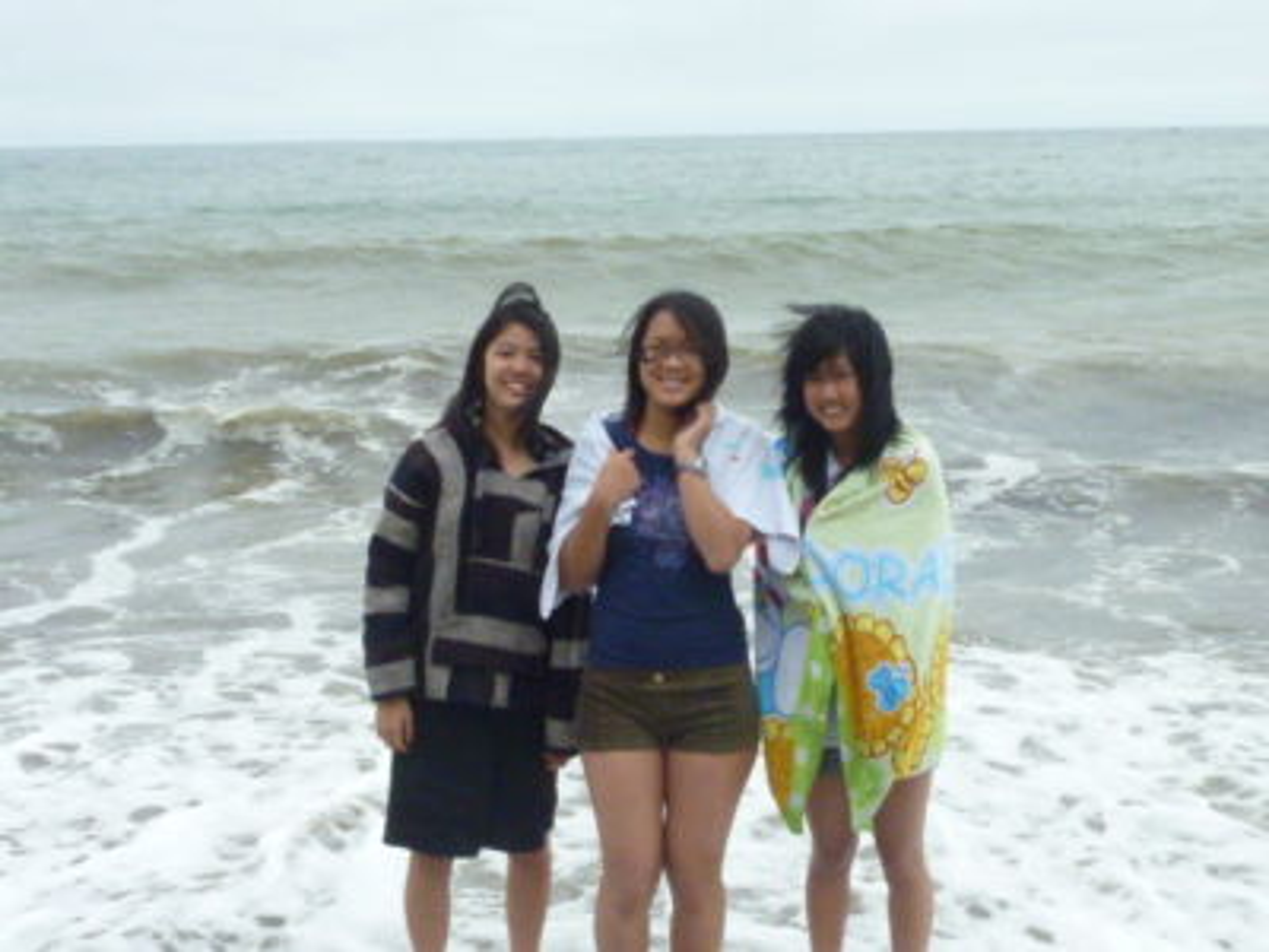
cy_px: 476
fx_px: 1760
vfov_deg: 30.3
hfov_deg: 39.7
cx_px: 634
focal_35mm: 48
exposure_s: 1/800
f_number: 6.3
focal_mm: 4.4
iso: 400
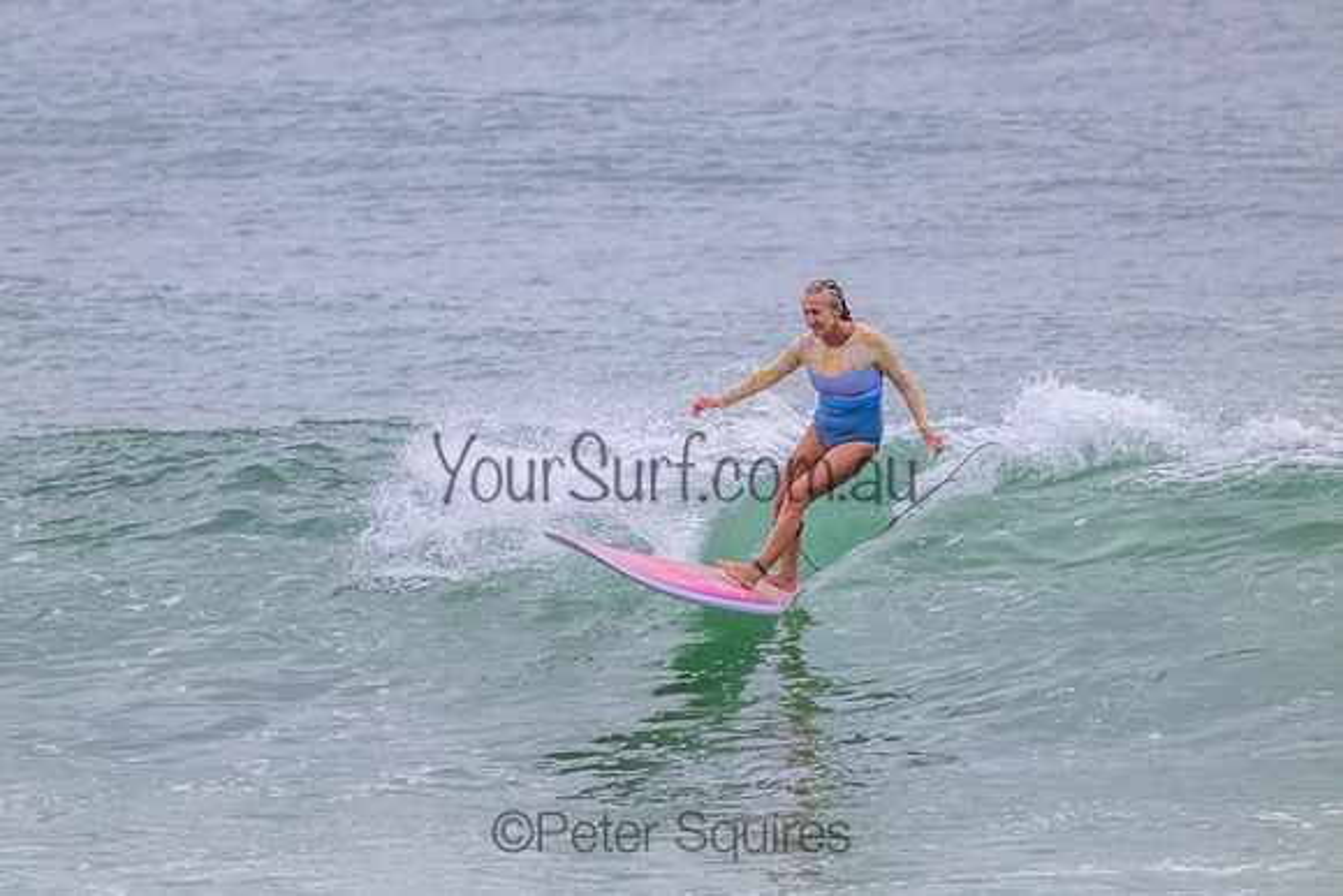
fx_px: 29850
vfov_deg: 1.7
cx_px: 672
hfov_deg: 2.6
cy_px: 448
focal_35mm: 800
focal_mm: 800
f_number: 11
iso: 1600
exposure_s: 1/2000
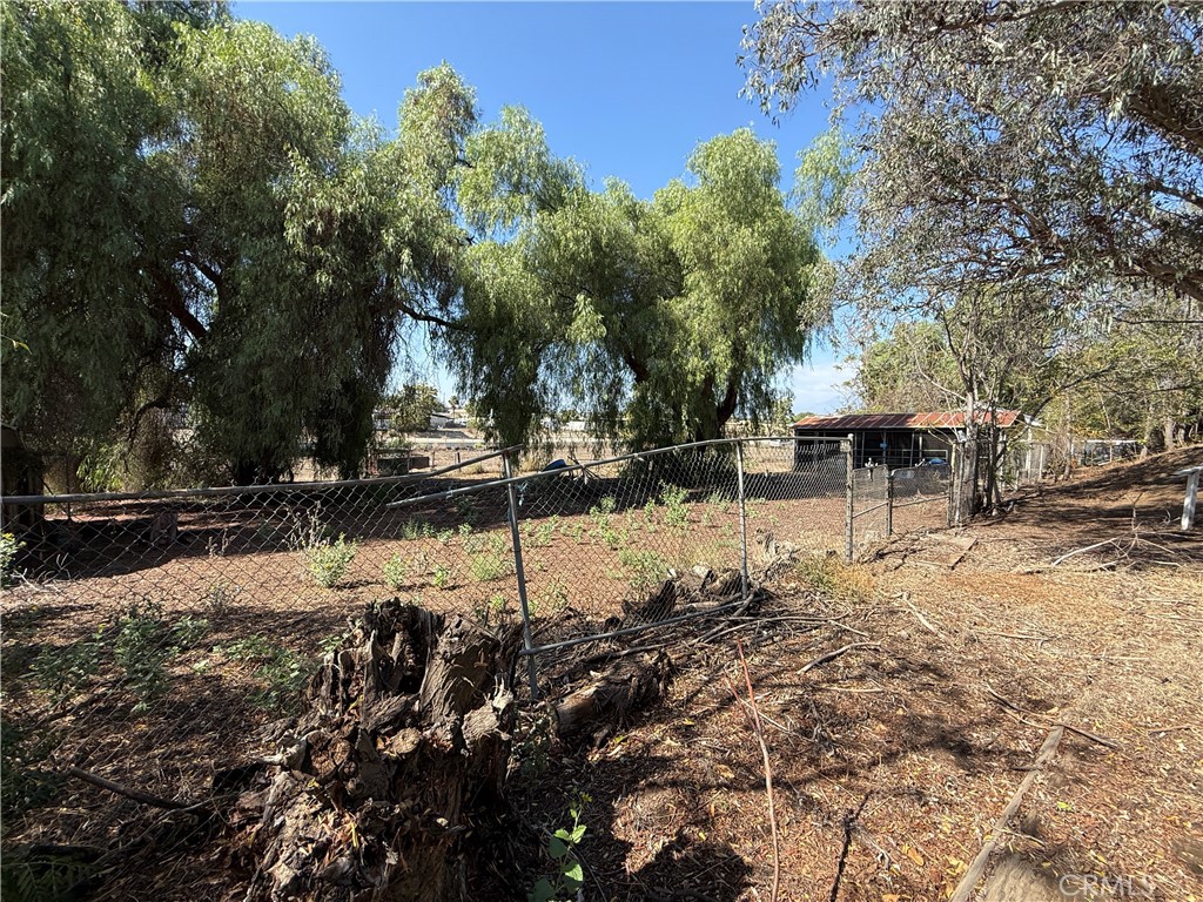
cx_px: 602
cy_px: 451
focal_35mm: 14
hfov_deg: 102.1
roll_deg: -2.8
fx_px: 487
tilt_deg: -3.6
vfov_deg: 85.7
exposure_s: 1/644
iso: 50
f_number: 2.2
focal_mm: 2.22
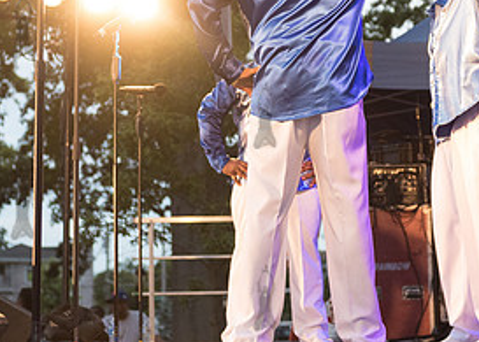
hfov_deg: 16.2
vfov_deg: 11.7
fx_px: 1673
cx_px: 326
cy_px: 99
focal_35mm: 123
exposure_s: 1/400
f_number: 3.2
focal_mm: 50
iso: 2000
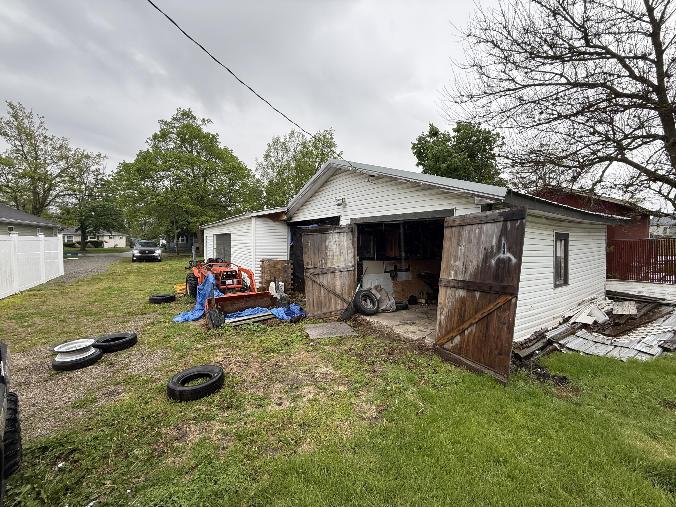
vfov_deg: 85.7
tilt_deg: -0.7
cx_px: 338
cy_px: 254
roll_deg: -1.1
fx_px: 273
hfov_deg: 102.1
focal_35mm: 14
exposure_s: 1/208
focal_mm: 2.22
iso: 64
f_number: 2.2
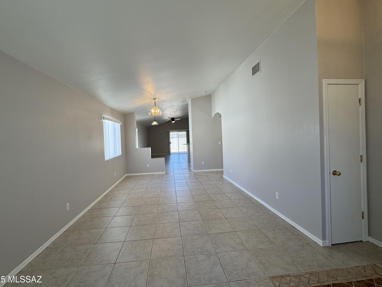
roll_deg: +2.5
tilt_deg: -1.4
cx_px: 184
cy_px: 140
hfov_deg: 98.1
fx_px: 166
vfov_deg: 81.7
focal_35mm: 15
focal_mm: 2.22
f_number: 2.2
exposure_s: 1/120
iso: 80
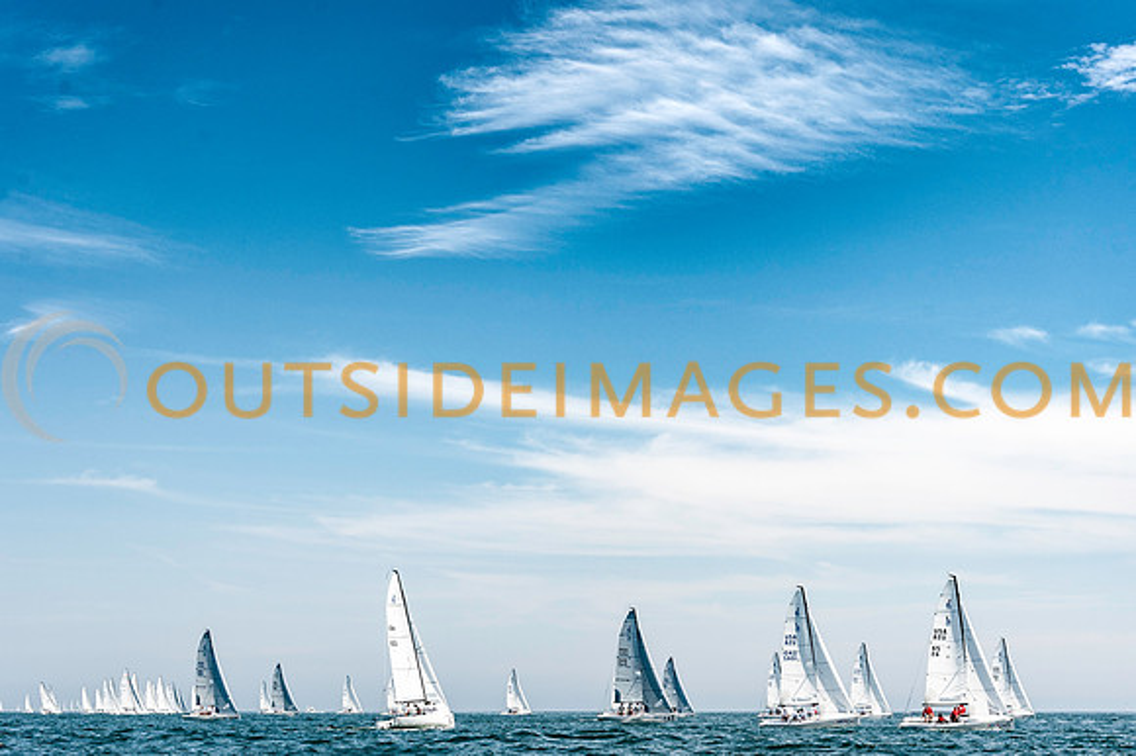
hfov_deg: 32.4
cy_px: 362
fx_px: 1957
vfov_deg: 21.9
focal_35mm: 62
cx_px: 581
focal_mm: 55
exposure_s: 1/1000
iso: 200
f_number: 6.3
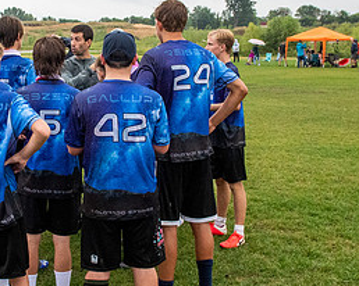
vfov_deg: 21.5
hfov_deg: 26.3
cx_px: 76
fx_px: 754
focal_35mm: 71
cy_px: 110
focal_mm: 17
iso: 1600
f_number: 5
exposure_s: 1/640
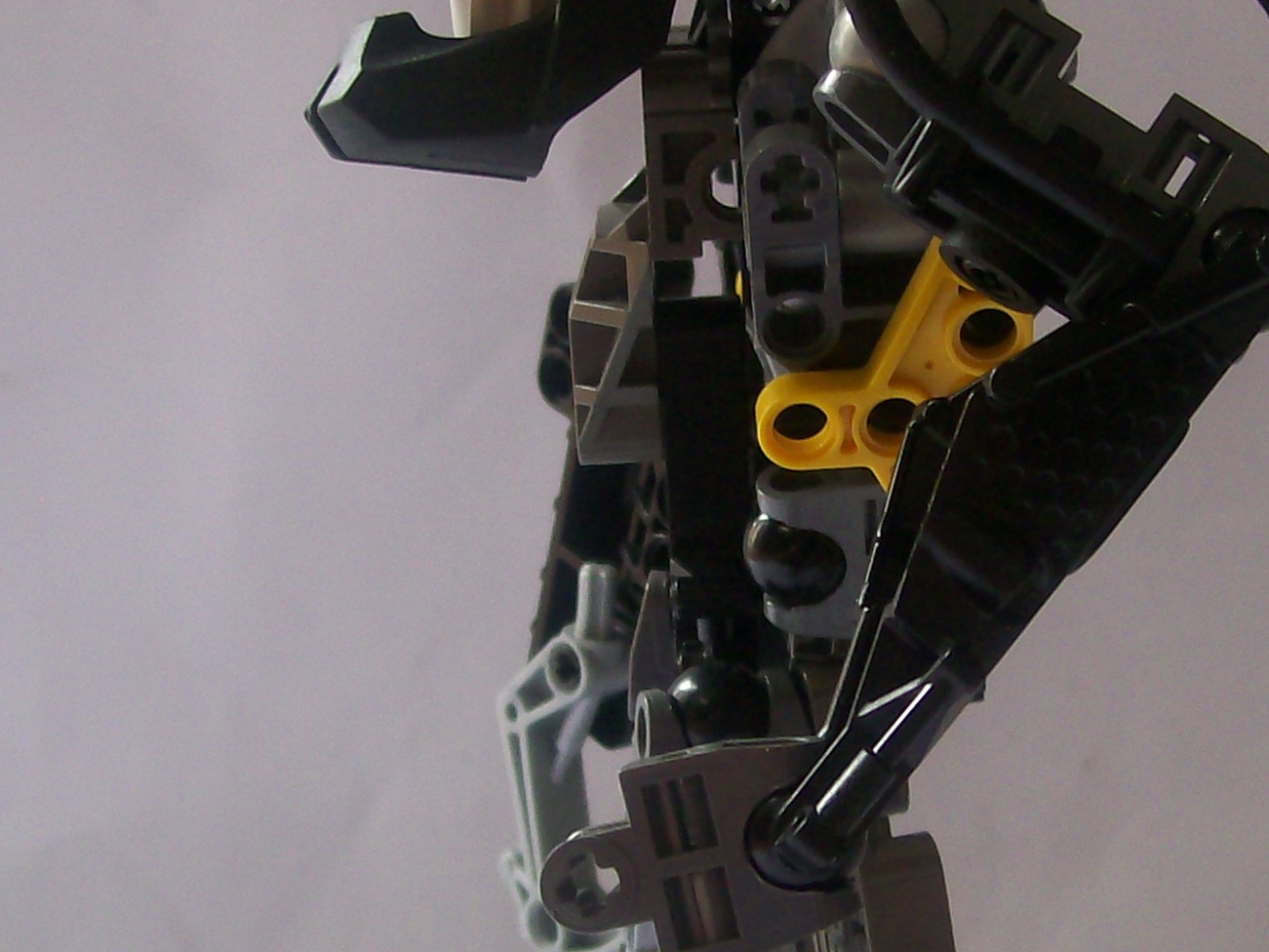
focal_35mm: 85
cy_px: 661
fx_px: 3116
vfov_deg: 17.3
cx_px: 705
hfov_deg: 23.0
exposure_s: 1/58.7
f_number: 2.7
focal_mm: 6
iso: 80
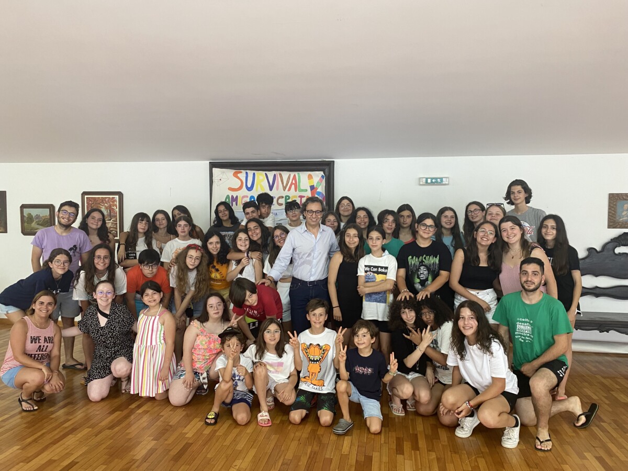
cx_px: 314
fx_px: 472
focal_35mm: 26
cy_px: 236
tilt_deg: -2.4
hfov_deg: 67.3
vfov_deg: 53.1
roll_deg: -0.5
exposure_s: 1/50
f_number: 1.8
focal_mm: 4.25
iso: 200
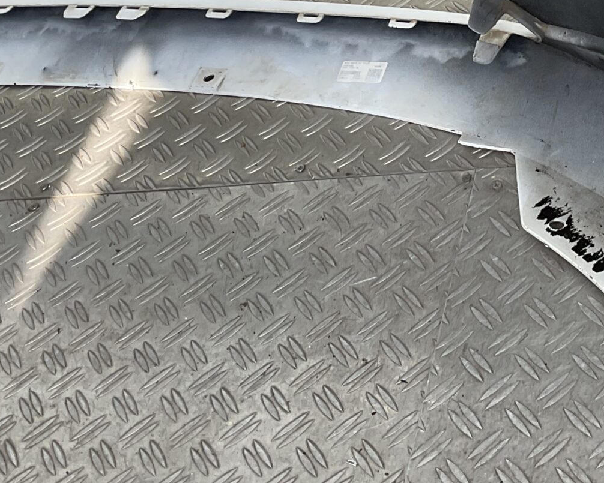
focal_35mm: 72
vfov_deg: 20.4
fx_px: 1287
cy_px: -25
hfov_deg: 25.8
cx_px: 505
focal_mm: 3
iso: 16
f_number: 1.8
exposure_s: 1/132
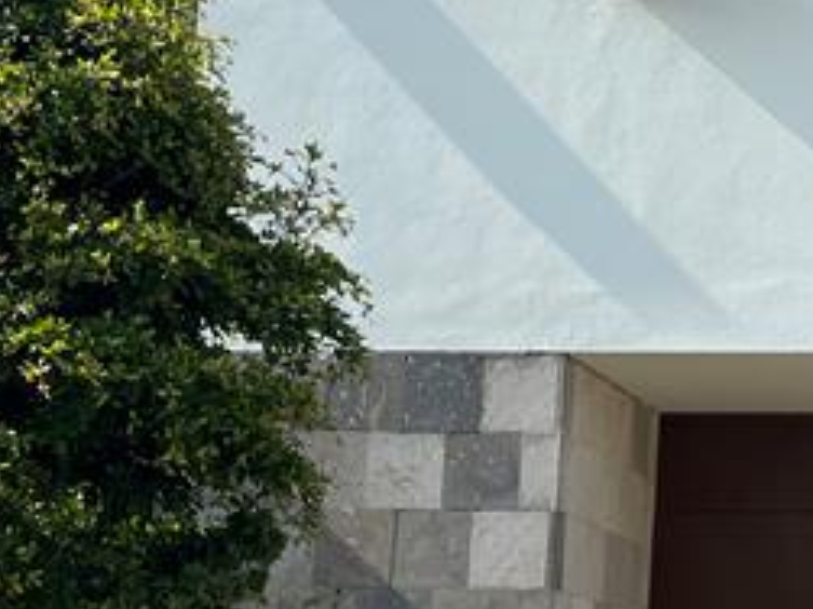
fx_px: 2488
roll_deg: -0.5
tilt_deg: +10.9
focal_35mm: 106
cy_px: 304
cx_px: 1114
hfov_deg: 17.2
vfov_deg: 14.0
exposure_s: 1/2967
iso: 50
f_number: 1.6
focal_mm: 5.1
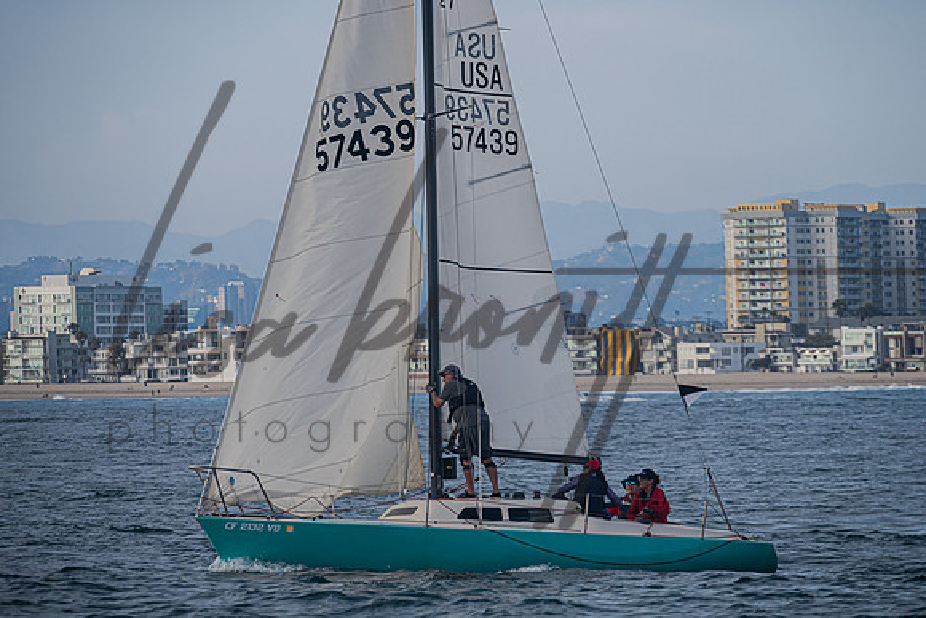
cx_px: 506
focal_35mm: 241
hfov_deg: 8.6
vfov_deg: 5.7
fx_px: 6191
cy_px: 276
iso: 400
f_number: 6.3
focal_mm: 200
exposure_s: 1/800
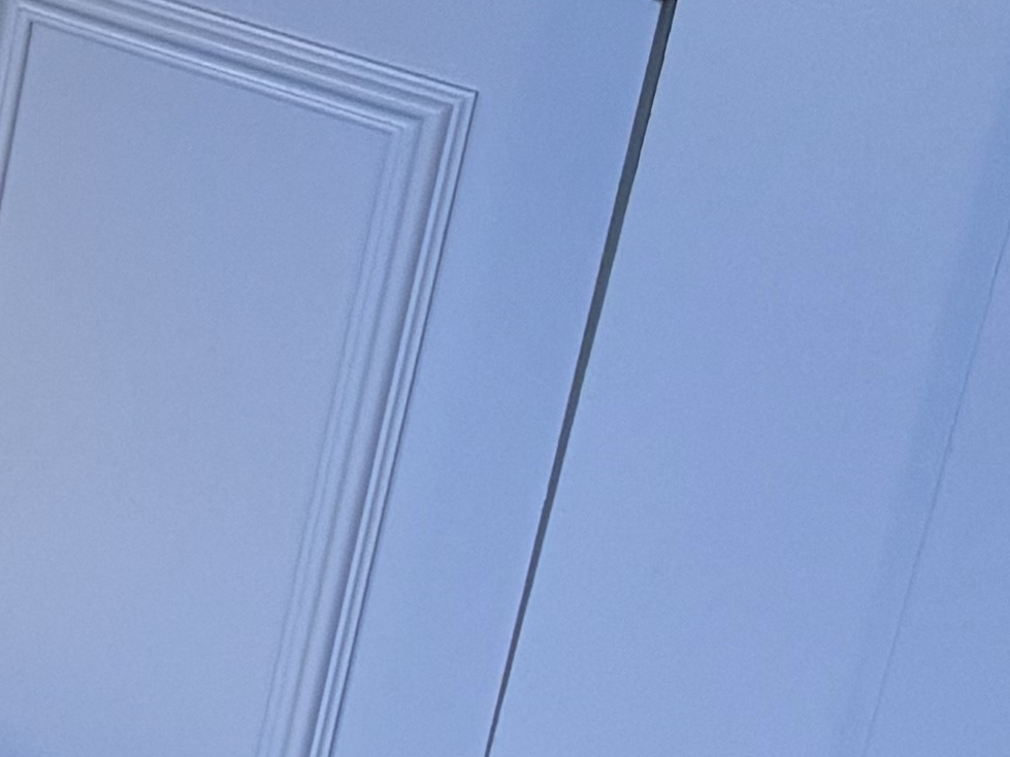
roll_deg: -0.5
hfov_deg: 10.6
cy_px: -128
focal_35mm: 140
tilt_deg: -22.1
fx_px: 4084
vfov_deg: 10.4
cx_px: -1877
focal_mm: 6.76
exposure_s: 1/60
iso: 200
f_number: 1.78
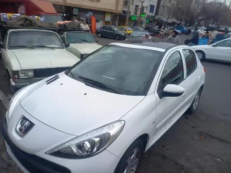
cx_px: 116
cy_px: 86
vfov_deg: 54.9
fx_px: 167
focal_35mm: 25
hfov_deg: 69.4
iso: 50
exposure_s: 1/452
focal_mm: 4.65
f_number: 1.8
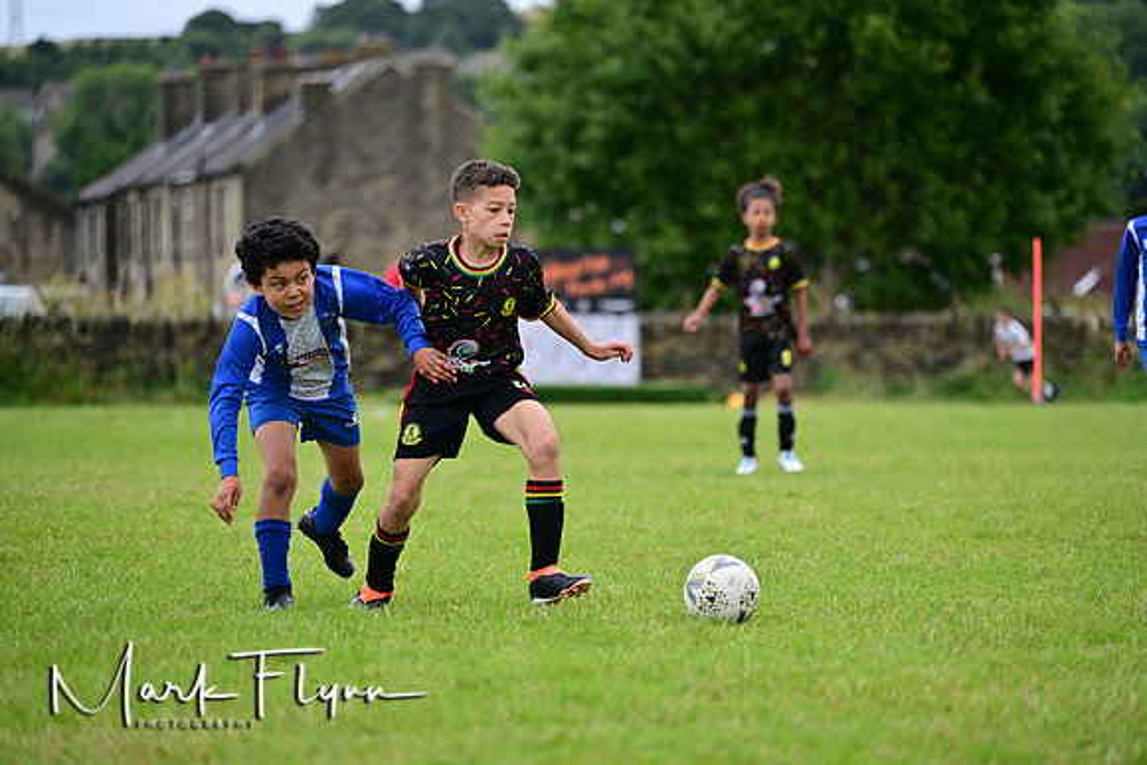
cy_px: 382
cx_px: 574
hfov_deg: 13.7
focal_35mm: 150
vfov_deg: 9.2
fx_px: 4780
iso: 400
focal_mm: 150
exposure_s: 1/2000
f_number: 2.8
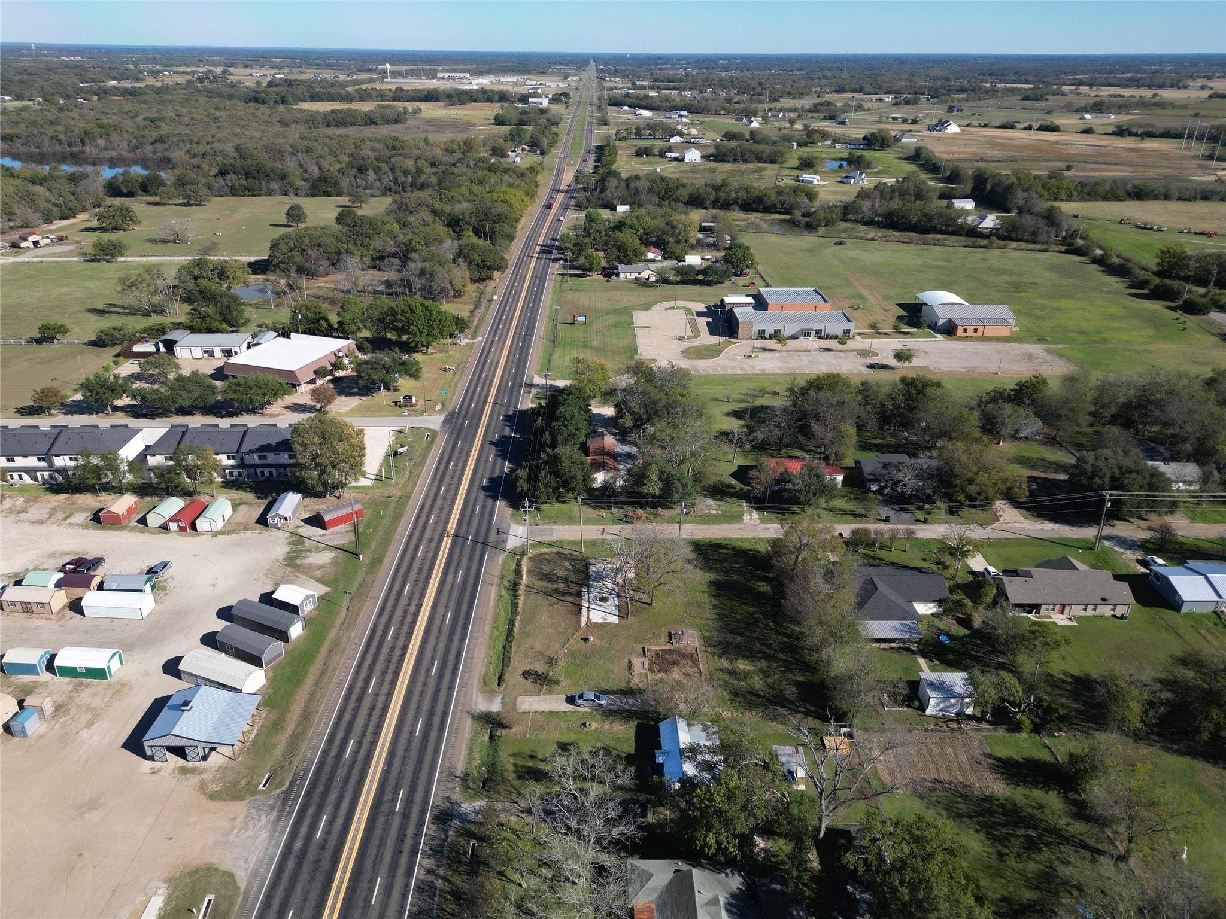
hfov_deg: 71.6
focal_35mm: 24
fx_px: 850
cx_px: 613
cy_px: 460
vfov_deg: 56.8
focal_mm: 6.72
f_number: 1.7
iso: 100
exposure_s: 1/2000
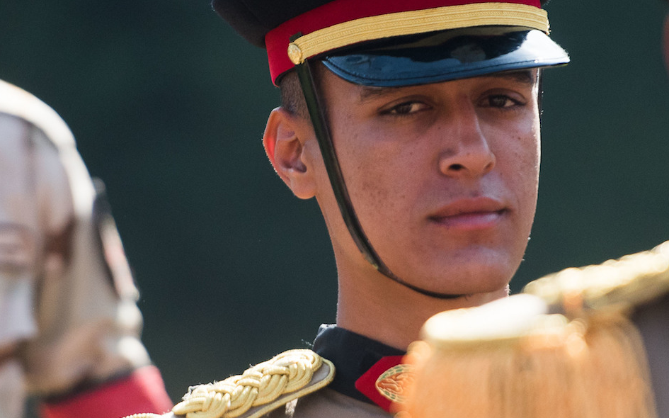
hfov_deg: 4.3
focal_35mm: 485
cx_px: 468
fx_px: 8840
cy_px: 179
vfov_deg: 2.7
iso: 500
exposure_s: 1/4000
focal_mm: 200
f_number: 2.8
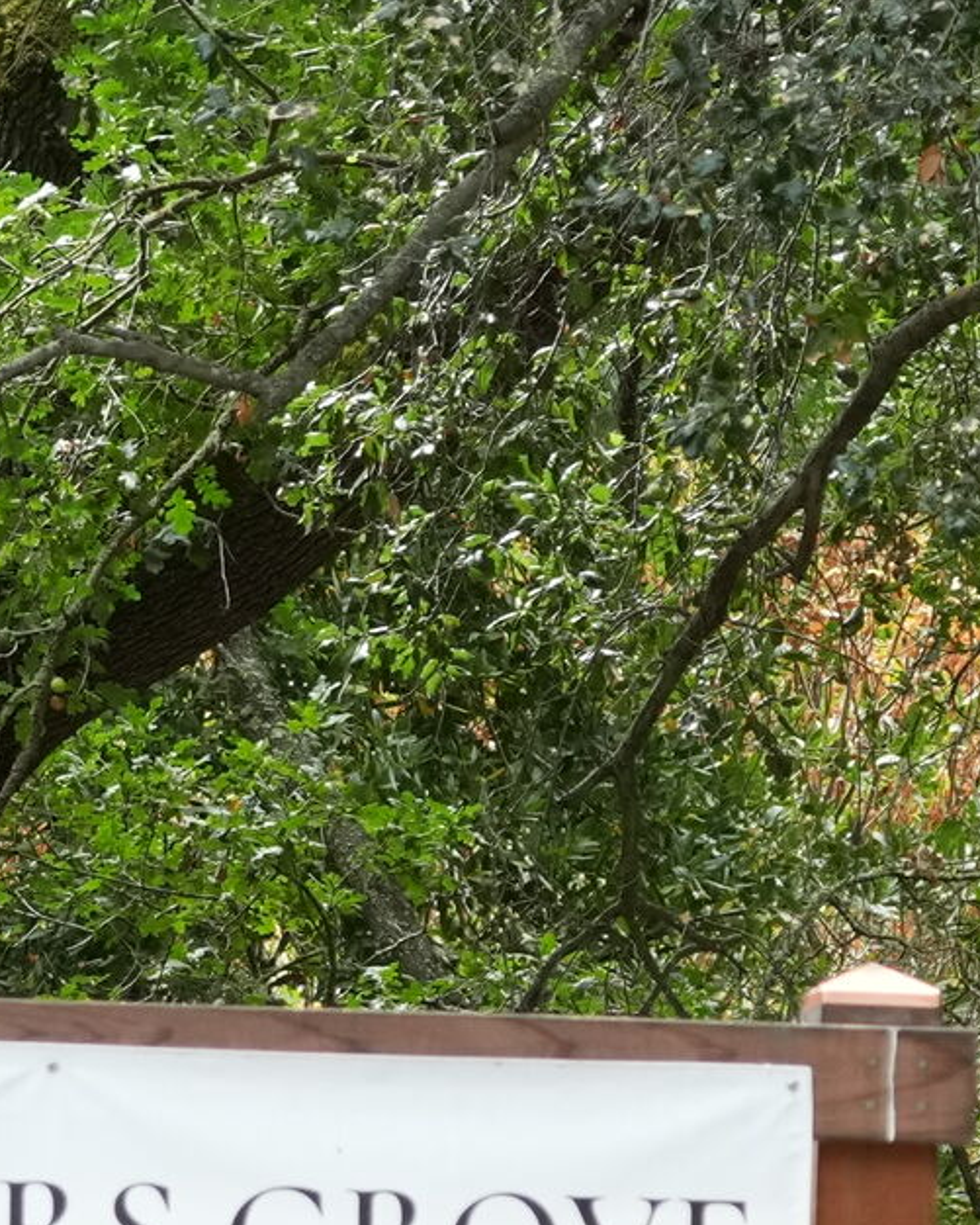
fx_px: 26279
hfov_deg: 2.1
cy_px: 1783
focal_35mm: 725
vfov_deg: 2.7
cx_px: 444
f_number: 5.6
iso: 800
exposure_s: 1/500
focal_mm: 112
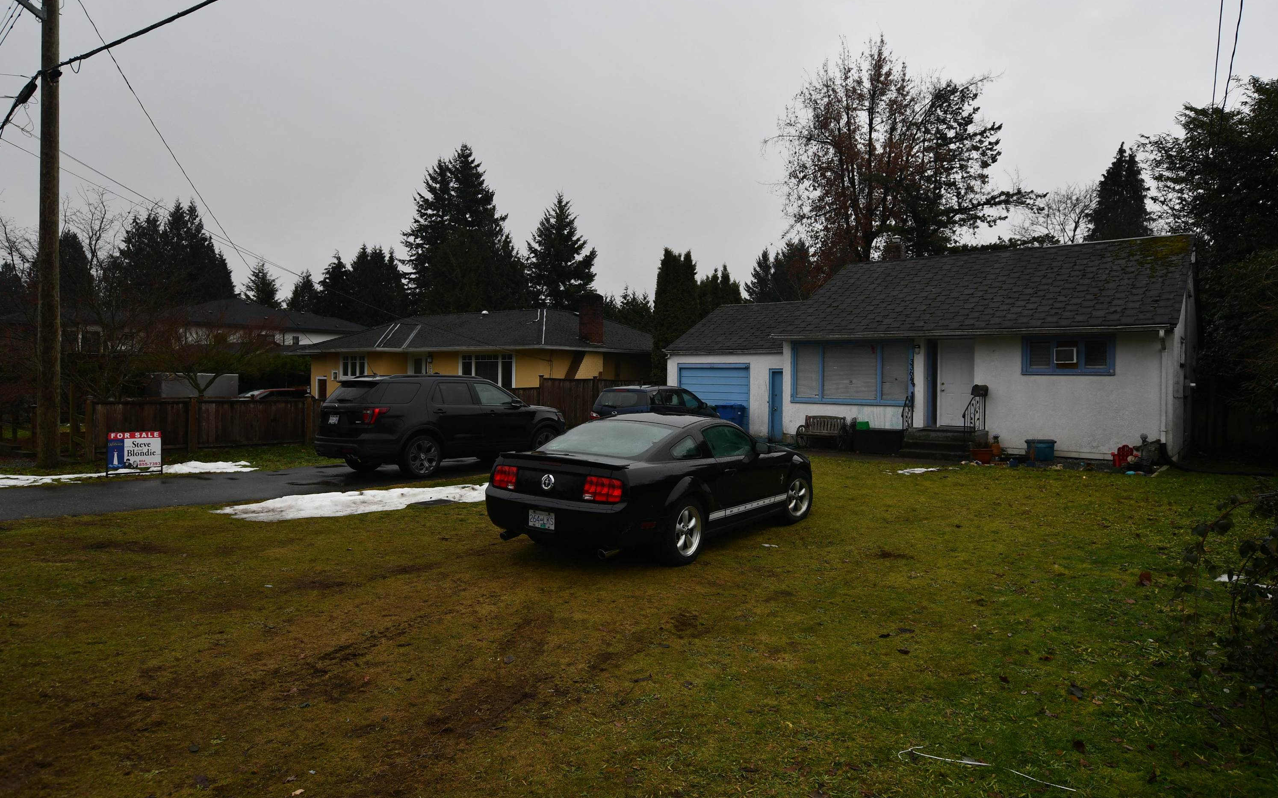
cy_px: 387
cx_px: 650
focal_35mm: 22
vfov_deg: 55.0
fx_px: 766
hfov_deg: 79.6
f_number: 5.6
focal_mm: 14
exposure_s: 1/250
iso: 200
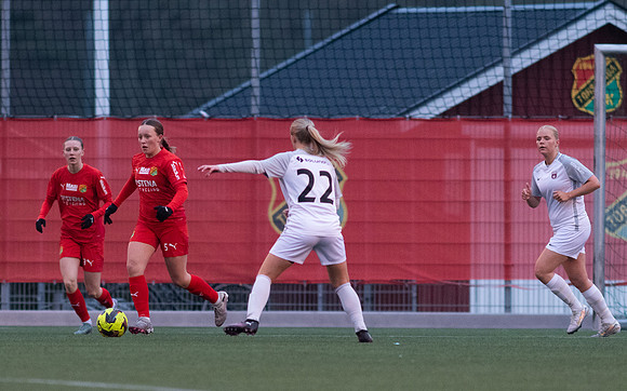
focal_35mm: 767
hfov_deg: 2.7
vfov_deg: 1.7
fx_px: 13098
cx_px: 234
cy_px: 261
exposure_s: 1/1000
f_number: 3.2
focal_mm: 300
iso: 2800
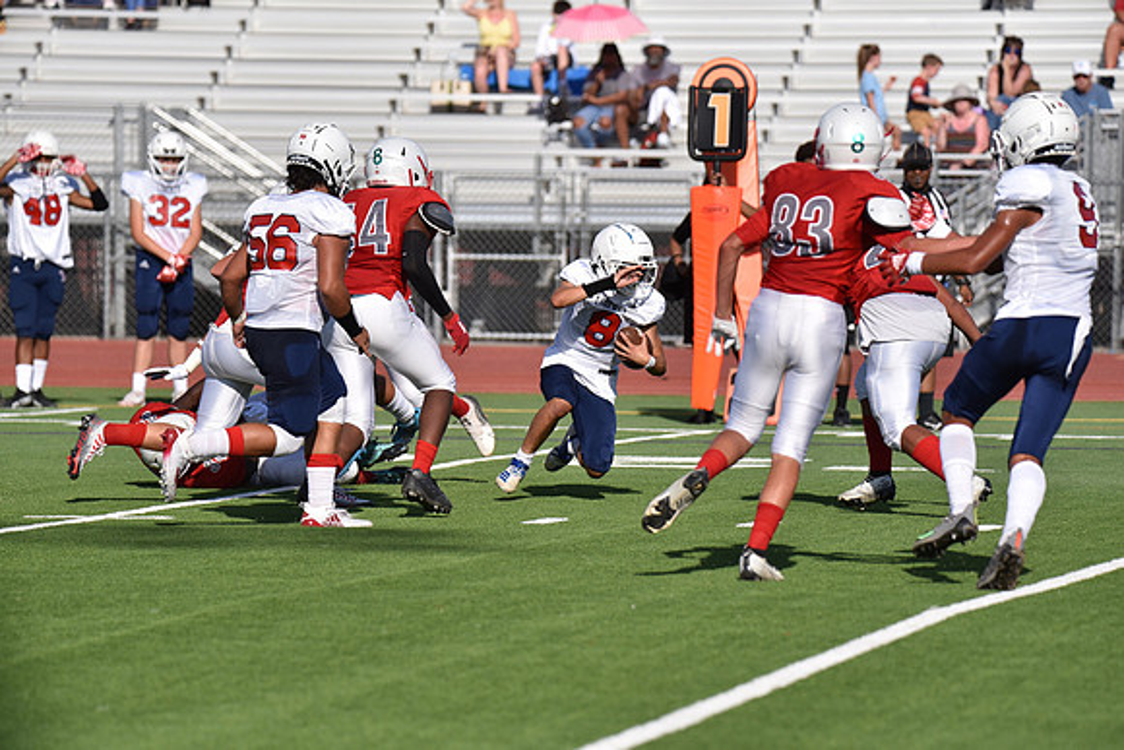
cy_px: 375
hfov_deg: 6.9
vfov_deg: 4.6
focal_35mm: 300
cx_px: 562
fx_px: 9368
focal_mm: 300
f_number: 5.6
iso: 450
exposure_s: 1/4000
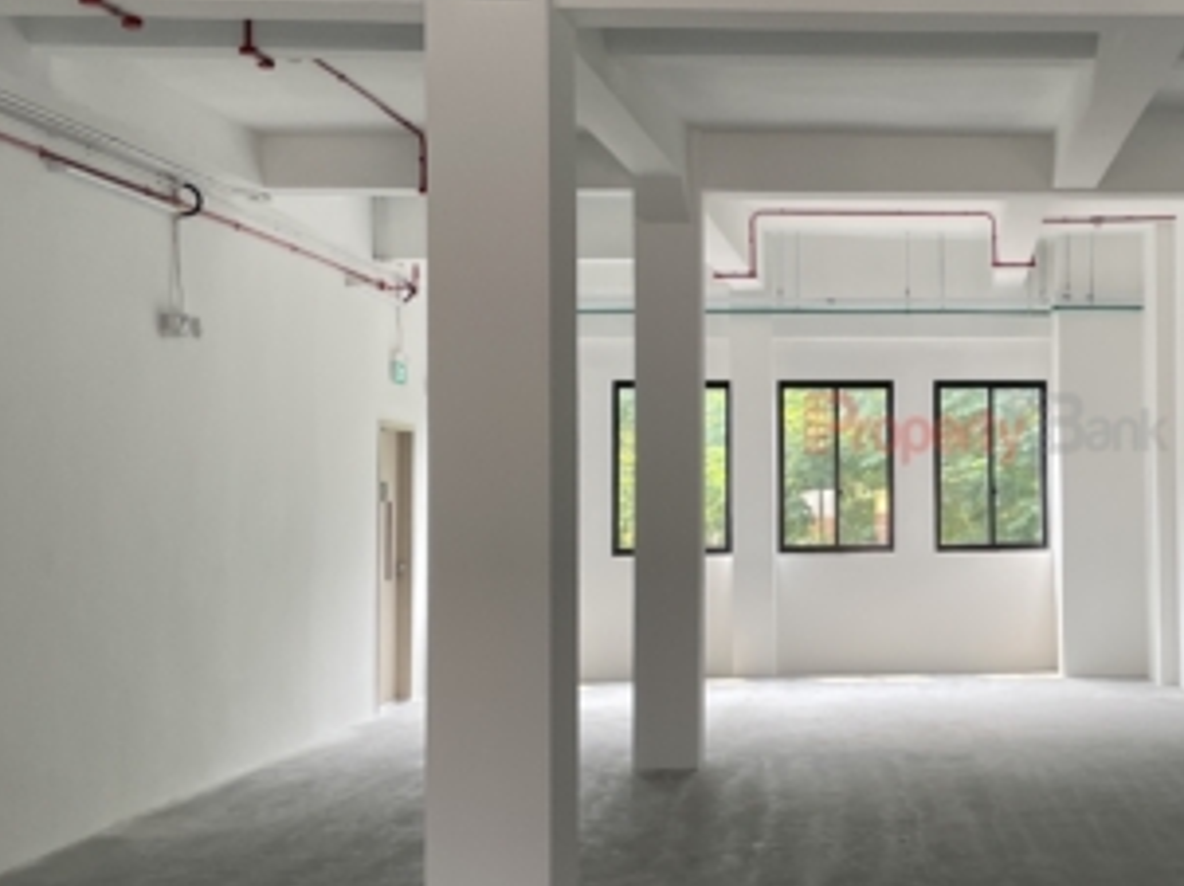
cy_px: 431
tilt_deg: +2.1
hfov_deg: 36.1
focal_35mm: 51
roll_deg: +0.5
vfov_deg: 28.5
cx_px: 976
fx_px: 1743
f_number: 1.6
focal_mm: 4.2
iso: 125
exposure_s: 1/121
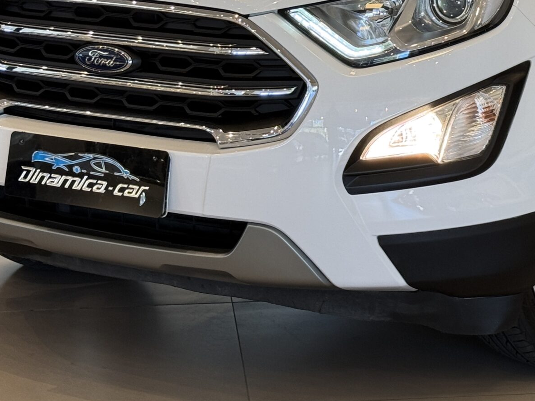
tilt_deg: -6.0
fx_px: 1607
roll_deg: -0.8
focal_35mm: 104
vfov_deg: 14.0
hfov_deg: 18.8
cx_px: 397
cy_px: -7
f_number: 1.78
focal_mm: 6.76
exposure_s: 1/60
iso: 64
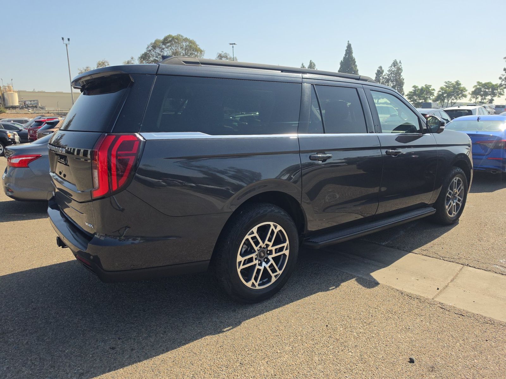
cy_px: 190
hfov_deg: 73.9
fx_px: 336
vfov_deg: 58.9
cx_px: 253
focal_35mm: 23
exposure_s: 1/5605
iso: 64
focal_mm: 6.5
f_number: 1.4
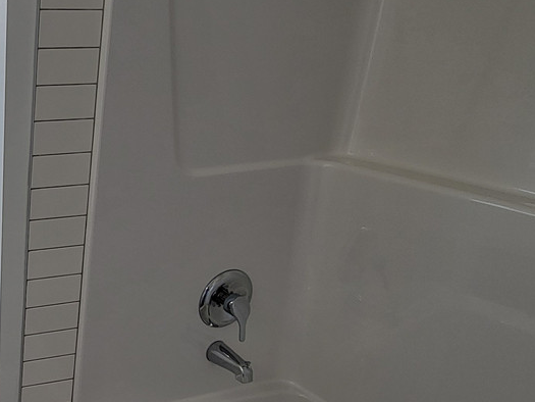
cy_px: 271
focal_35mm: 38
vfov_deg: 37.3
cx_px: -32
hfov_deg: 40.9
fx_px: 587
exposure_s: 1/149
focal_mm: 2.2
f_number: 2.2
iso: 50
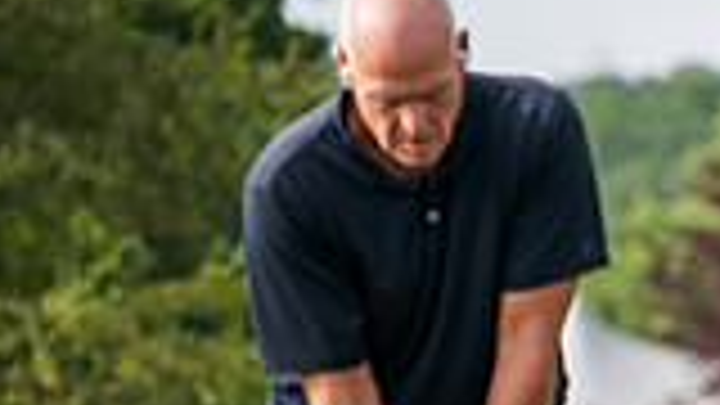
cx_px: 1138
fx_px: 10863
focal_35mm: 569
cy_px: 439
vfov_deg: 2.1
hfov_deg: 3.8
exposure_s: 1/800
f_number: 3.2
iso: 80
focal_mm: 150
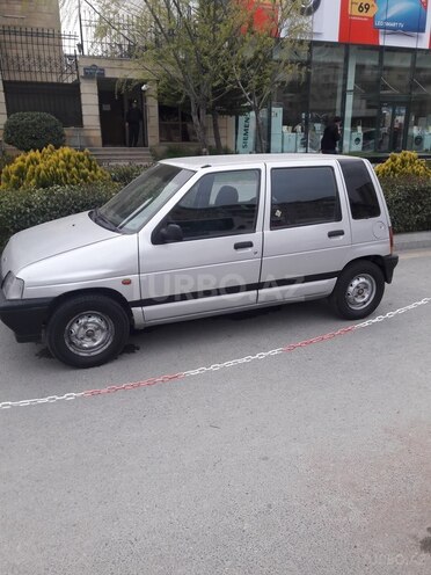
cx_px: 216
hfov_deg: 49.7
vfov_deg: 63.4
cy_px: 288
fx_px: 465
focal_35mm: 28
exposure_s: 1/203
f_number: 1.9
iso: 40
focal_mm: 3.7
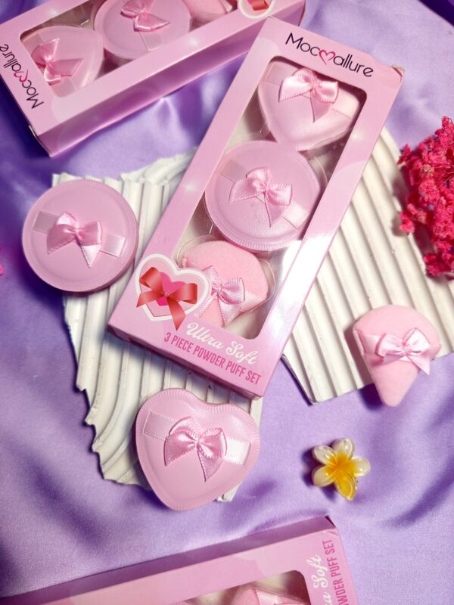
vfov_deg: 71.6
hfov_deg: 56.8
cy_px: 302
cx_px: 227
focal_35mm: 24
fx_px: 420
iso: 375
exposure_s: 1/60
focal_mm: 5.24
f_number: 1.7
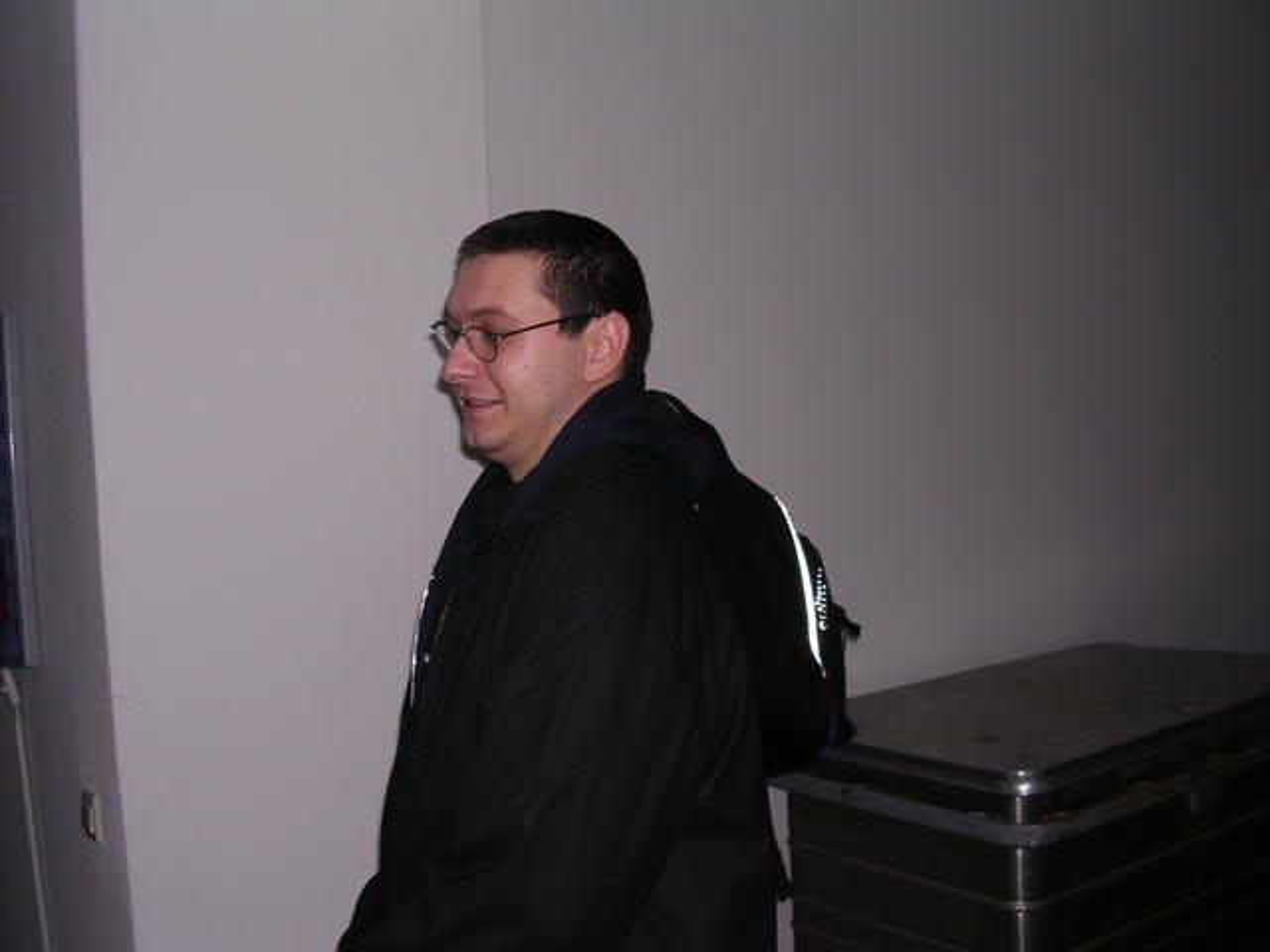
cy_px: 476
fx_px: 1394
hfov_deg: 49.0
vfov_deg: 37.7
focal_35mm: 38
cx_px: 635
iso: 100
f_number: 2.8
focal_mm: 5.8
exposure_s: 1/60.1
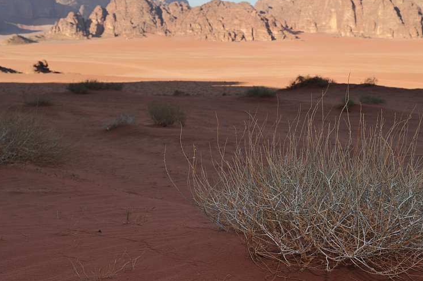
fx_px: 599
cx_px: 245
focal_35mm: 51
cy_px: 117
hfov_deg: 38.8
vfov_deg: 26.4
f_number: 9
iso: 250
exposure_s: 1/320
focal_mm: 42
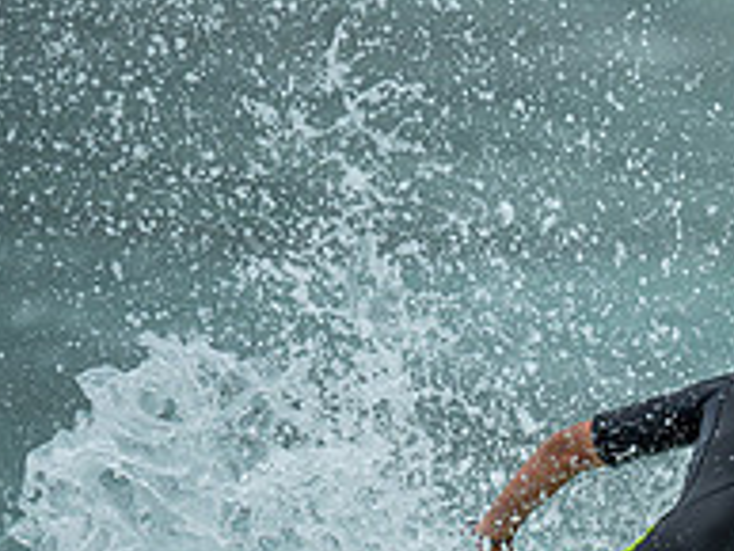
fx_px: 61275
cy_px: 847
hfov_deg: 0.7
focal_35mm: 2888
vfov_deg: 0.5
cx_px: 1346
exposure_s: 1/2000
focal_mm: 800
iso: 180
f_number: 6.3
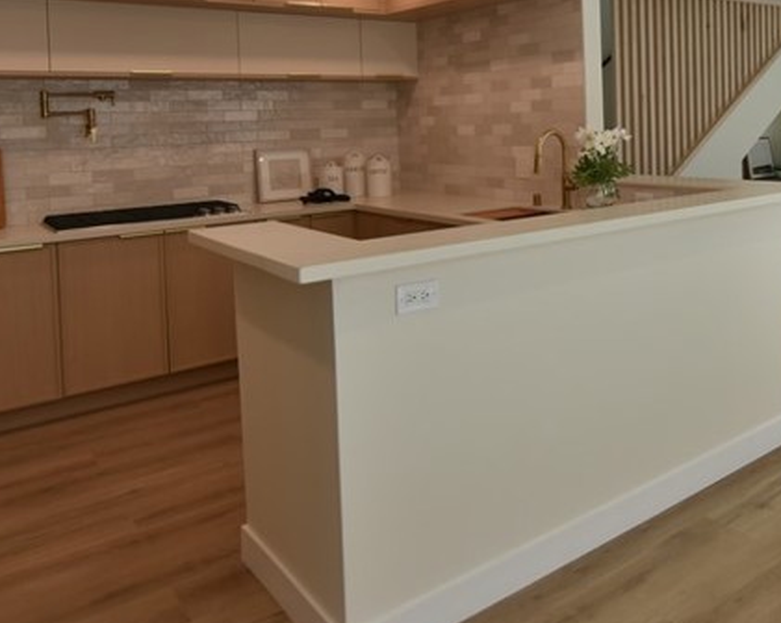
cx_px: 623
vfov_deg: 43.6
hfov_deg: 52.2
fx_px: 739
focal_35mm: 32
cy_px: 127
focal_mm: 14
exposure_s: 1/400
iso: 800
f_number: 5
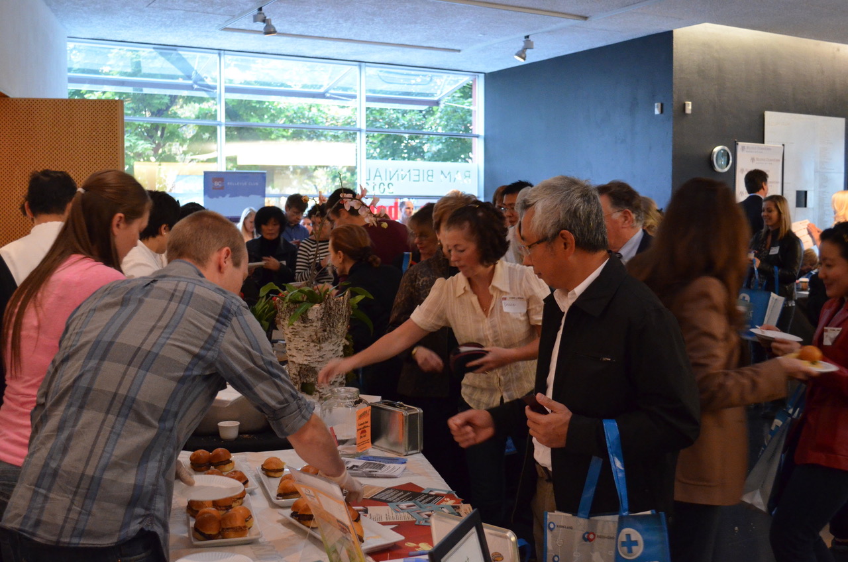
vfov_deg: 34.1
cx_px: 424
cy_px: 281
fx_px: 917
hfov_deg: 49.6
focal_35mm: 39
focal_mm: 26
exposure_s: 1/20
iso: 3200
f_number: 4.2
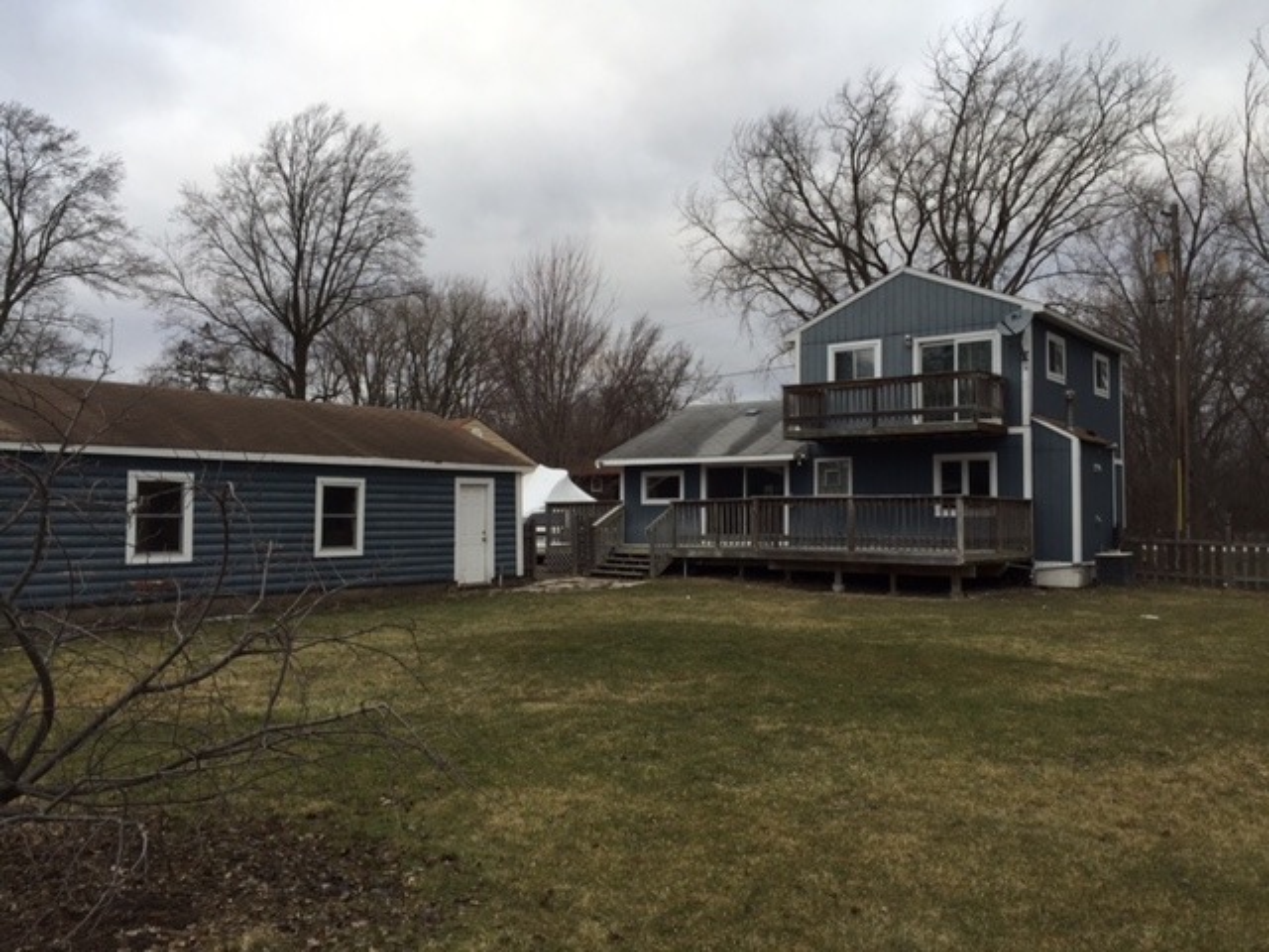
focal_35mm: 29
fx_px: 1063
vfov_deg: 48.2
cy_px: 476
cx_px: 634
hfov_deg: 61.7
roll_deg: -0.6
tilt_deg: +4.8
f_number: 2.2
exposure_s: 1/284
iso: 32
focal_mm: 4.15
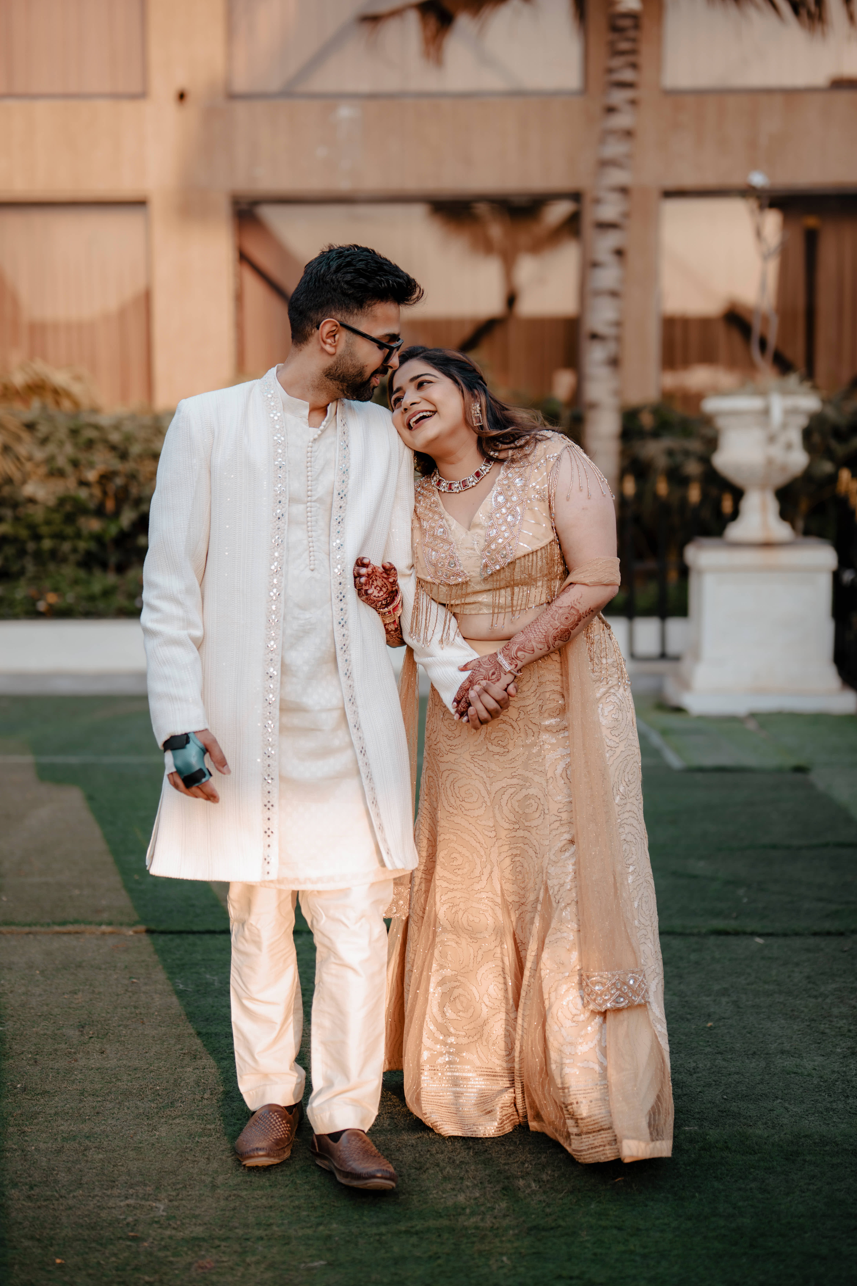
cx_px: 428
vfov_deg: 39.6
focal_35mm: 50
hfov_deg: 27.0
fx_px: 1785
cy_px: 643
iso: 64
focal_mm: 50
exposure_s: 1/320
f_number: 1.4
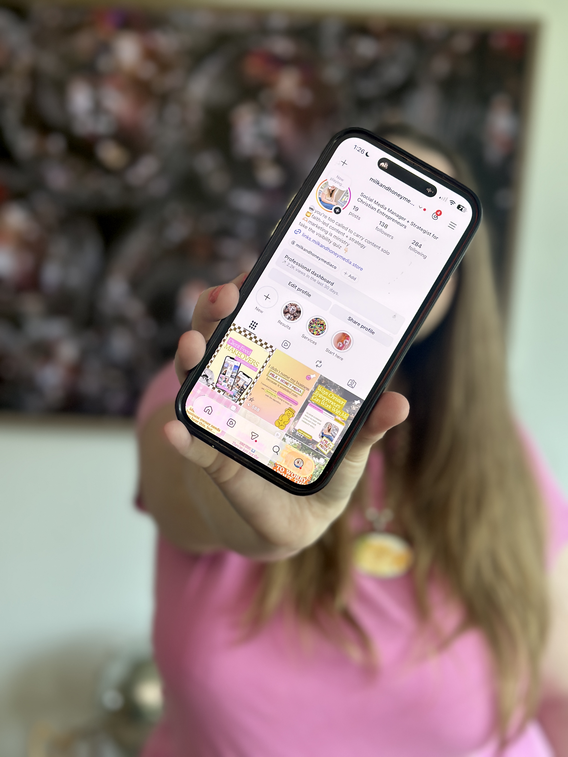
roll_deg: -5.0
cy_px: 378
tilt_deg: -12.5
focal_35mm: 48
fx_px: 1050
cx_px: 284
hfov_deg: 30.3
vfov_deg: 39.7
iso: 80
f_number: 1.78
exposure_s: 1/305
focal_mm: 6.86
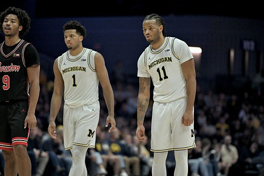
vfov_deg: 6.9
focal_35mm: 200
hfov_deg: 10.3
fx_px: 1467
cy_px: 88
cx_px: 132
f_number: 2.8
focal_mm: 200
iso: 4000
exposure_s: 1/1000
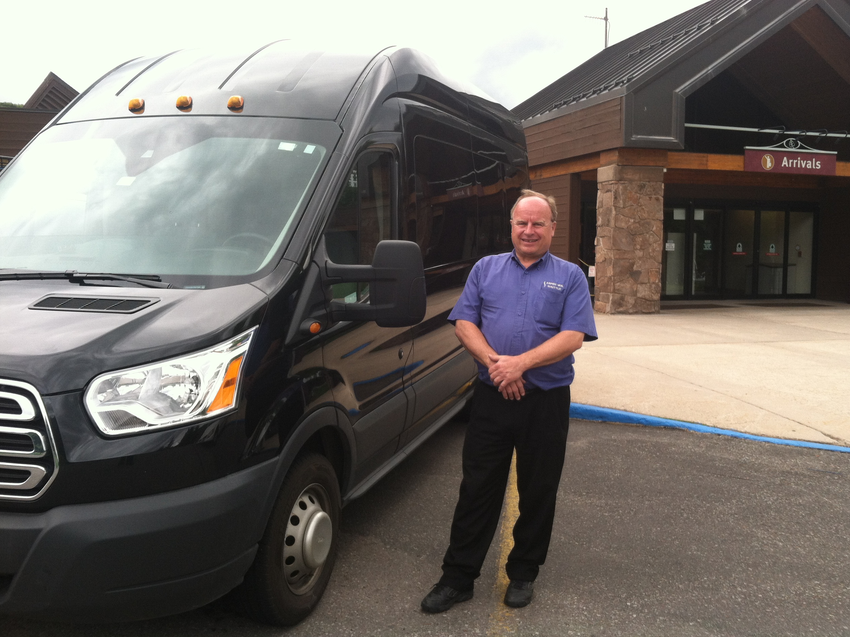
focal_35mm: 36
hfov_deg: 51.3
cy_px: 311
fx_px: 884
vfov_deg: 39.7
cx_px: 437
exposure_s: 1/214
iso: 80
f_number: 2.8
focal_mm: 3.85
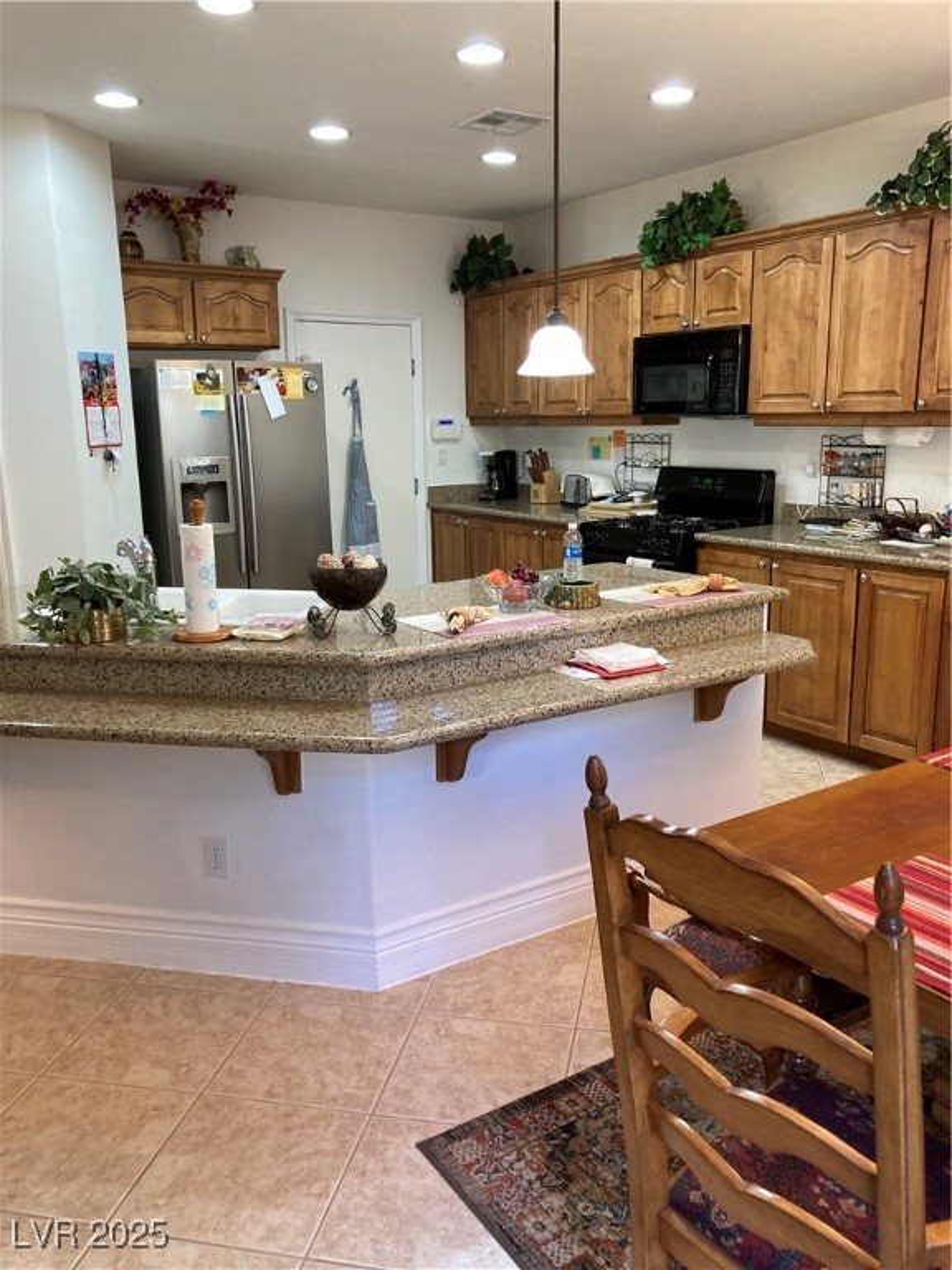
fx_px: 1027
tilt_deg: -8.7
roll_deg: +1.6
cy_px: 635
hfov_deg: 49.7
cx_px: 476
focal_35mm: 28
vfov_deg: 63.4
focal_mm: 3.99
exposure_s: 1/60
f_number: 1.8
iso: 125
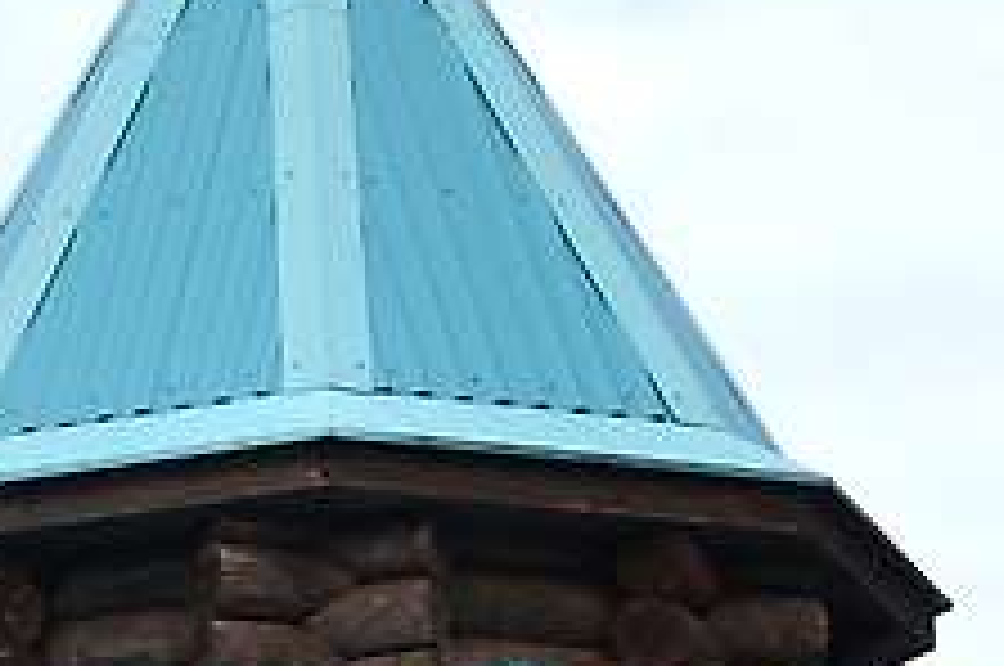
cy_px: 646
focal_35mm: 145
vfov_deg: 9.4
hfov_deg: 13.8
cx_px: -212
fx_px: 4038
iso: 160
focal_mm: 18
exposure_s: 1/250
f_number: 8
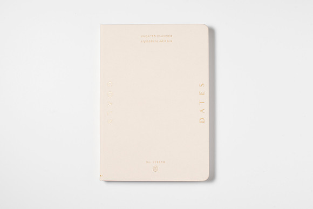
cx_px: 157
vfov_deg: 22.7
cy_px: 101
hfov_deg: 33.5
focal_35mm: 60
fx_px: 520
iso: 200
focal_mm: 50
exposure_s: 1/200
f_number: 11
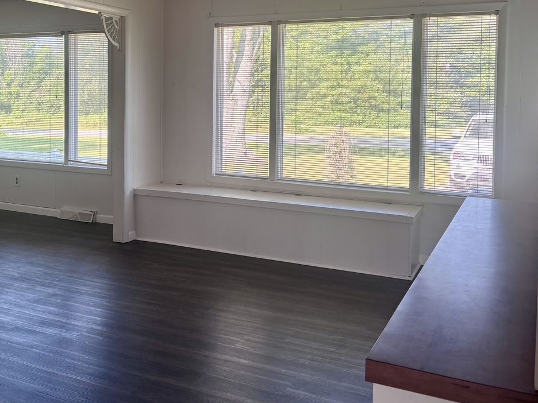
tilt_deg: -1.4
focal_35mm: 40
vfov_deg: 35.3
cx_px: 197
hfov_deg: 46.3
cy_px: 108
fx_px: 622
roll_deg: -0.6
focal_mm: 5.96
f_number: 1.6
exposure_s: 1/151
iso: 40
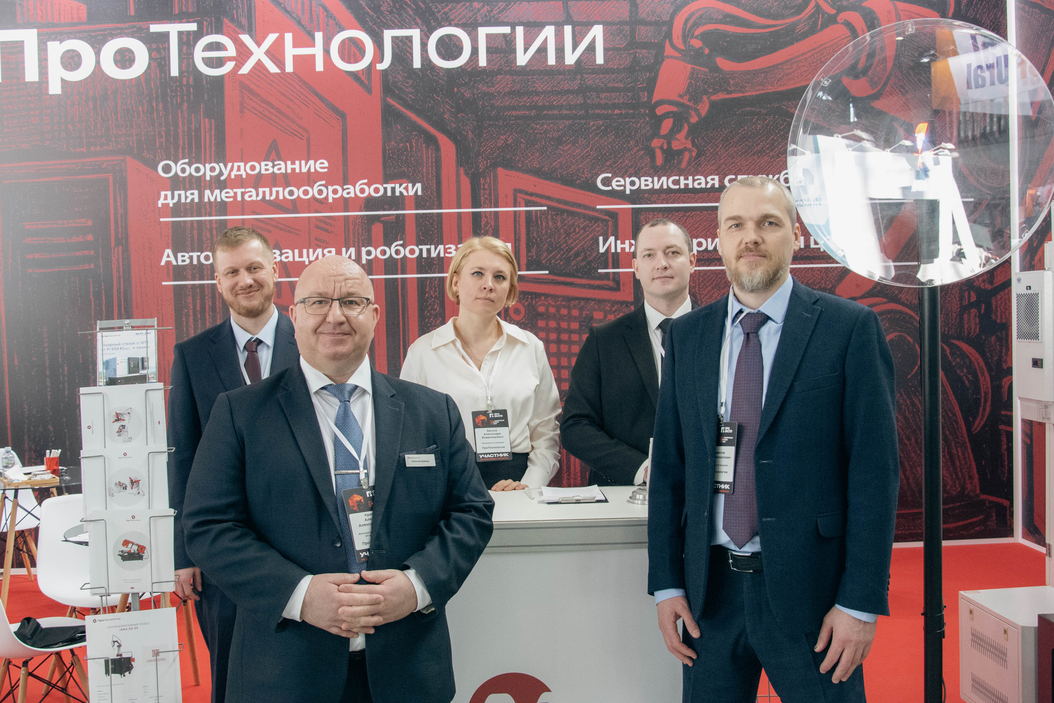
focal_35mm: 42
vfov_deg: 31.9
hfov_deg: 46.4
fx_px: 1230
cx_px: 527
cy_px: 352
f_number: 6.3
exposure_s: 1/160
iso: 3200
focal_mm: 21
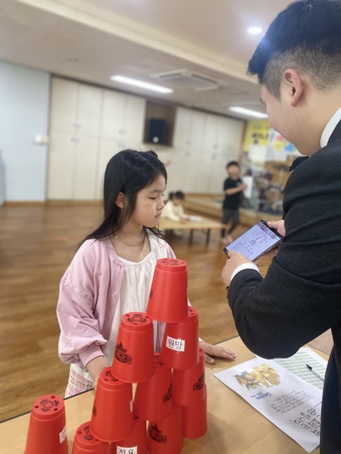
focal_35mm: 26
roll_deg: -5.8
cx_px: 170
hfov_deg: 53.1
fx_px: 341
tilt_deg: -11.6
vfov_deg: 67.3
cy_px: 227
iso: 100
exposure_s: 1/60
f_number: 1.8
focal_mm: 4.25
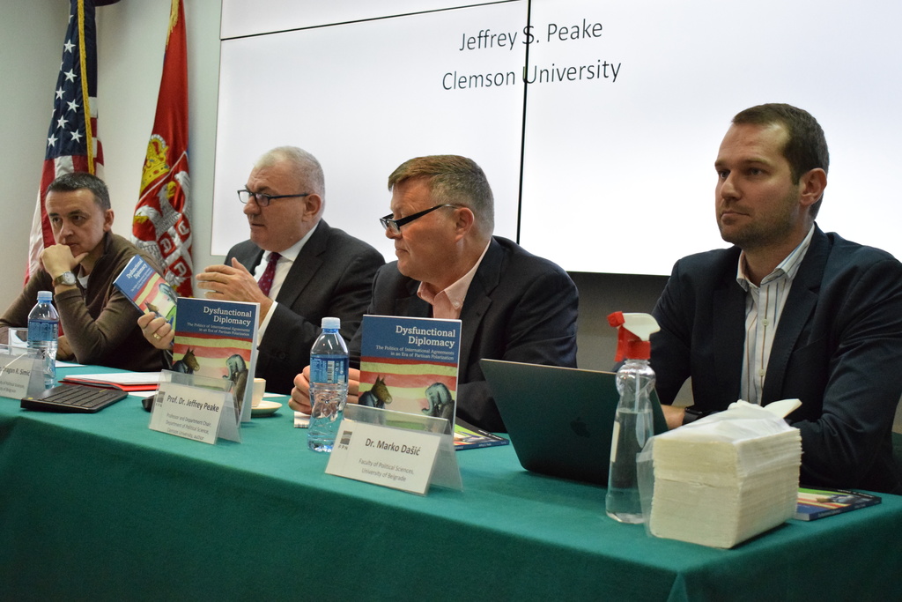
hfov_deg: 42.3
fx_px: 1165
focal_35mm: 46
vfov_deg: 29.0
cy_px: 301
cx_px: 451
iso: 6400
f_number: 4.2
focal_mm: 31
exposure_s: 1/400
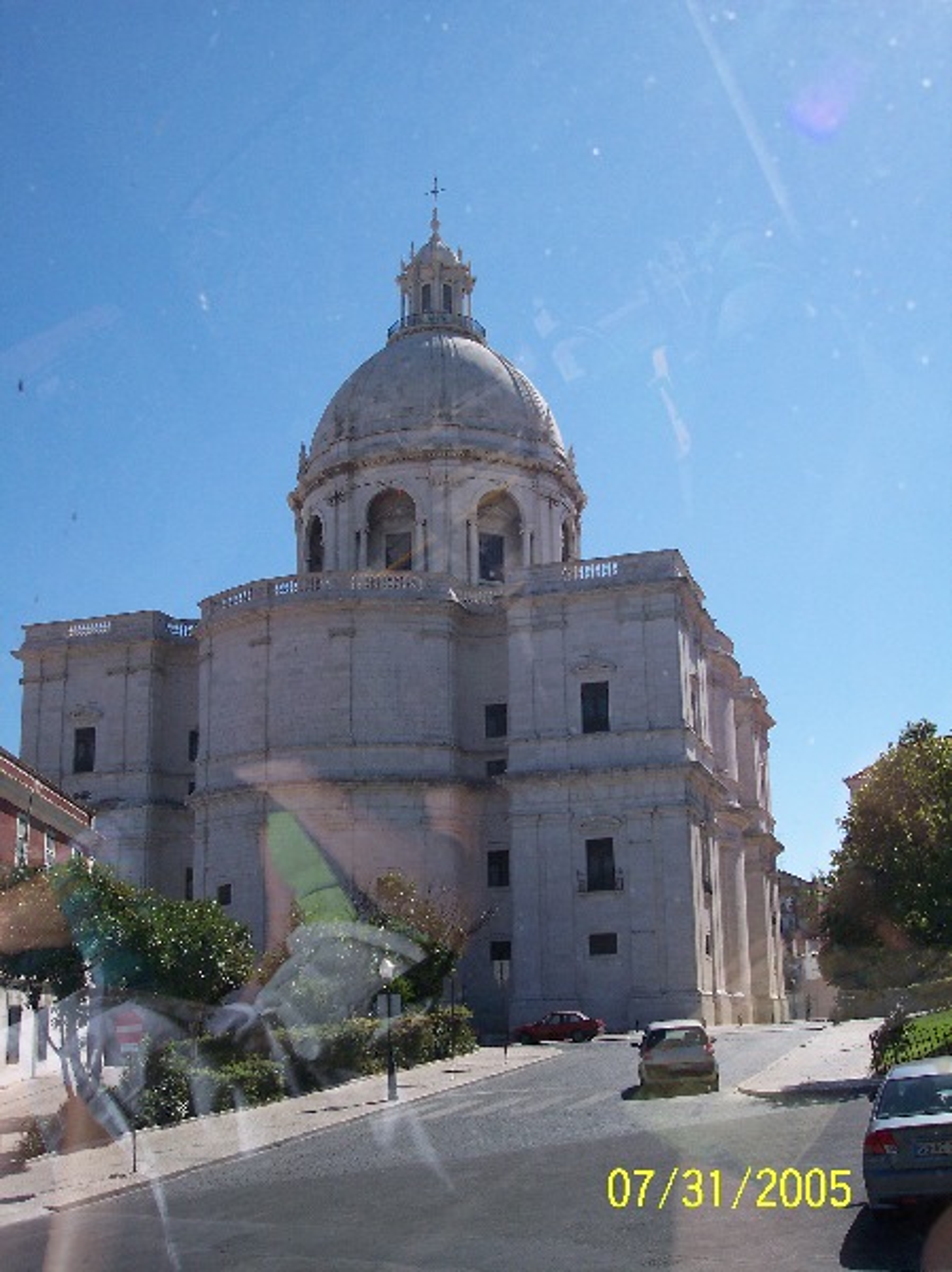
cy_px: 636
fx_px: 1395
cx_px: 476
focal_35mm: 38
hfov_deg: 37.7
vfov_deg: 49.0
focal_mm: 8
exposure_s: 1/1000
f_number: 4.8
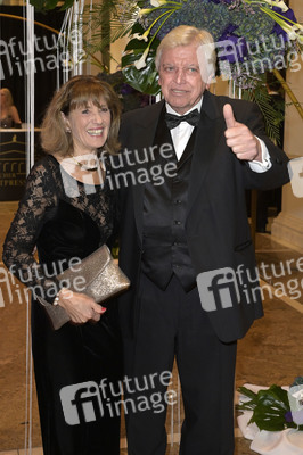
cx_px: 152
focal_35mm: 55
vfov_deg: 36.3
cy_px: 228
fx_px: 696
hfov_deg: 24.6
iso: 2500
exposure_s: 1/60
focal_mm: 55
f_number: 5.6
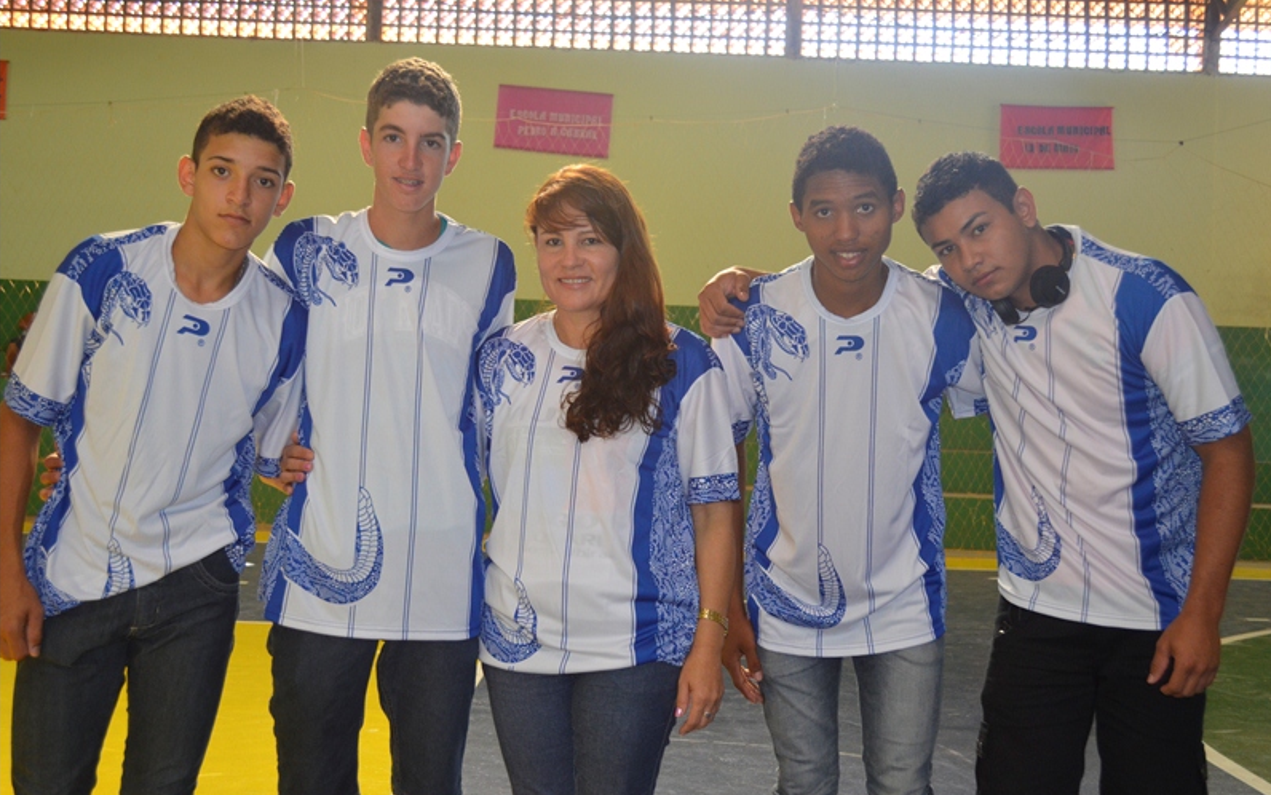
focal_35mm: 46
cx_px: 636
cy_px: 418
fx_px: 1594
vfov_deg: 28.0
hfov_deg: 43.5
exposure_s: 1/60
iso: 1000
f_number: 4.5
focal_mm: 30
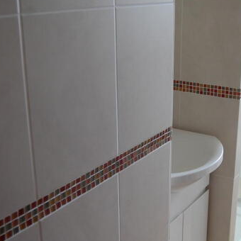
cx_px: 165
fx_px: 425
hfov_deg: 31.3
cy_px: 127
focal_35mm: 54
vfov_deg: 31.6
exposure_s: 1/40
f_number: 3.8
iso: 400
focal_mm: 22
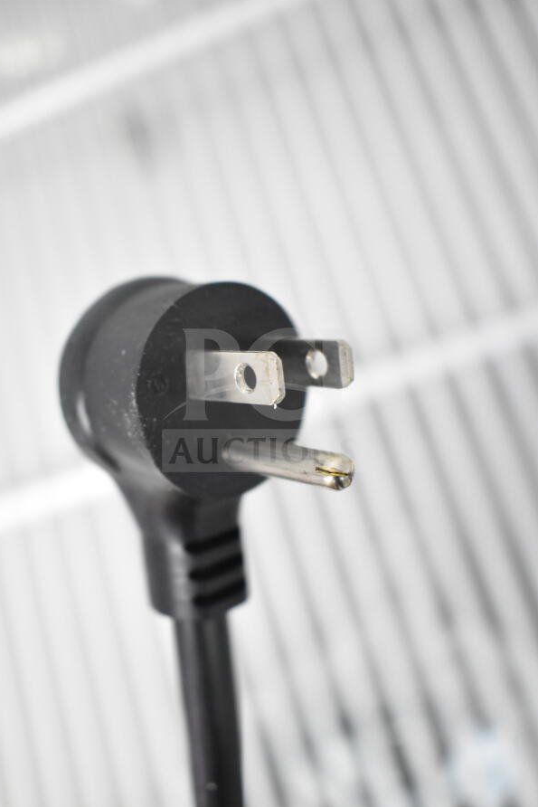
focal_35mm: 42
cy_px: 400
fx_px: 930
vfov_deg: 46.9
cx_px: 263
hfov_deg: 32.3
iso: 2500
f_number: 4
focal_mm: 27
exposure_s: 1/40
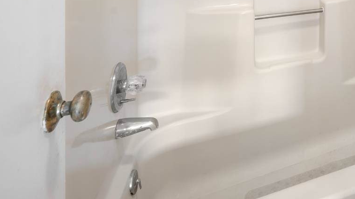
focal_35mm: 29
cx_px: 343
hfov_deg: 54.0
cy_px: -5
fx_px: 273
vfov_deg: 35.8
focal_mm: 14
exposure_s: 1/1.25
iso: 200
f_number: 8
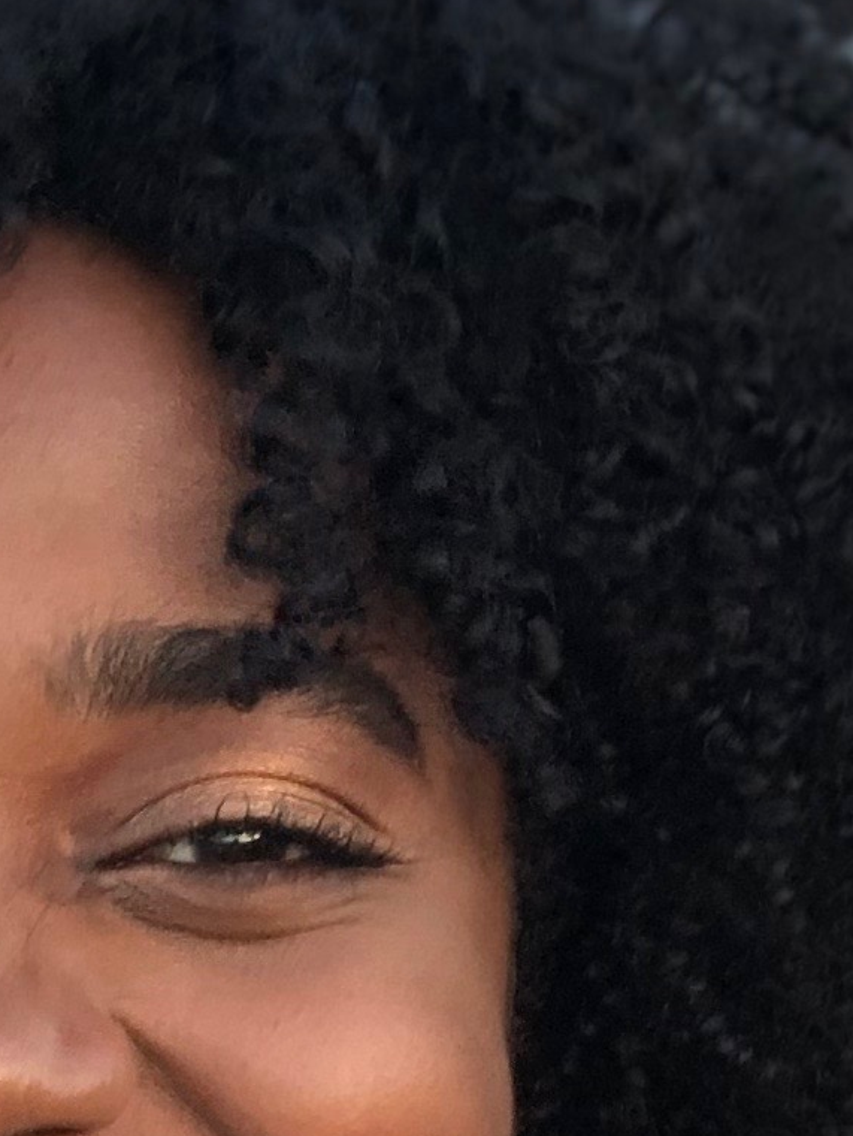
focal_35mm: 130
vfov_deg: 14.7
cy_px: 1335
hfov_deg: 11.0
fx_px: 4266
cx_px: -414
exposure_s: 1/60
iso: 25
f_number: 2.2
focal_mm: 2.87
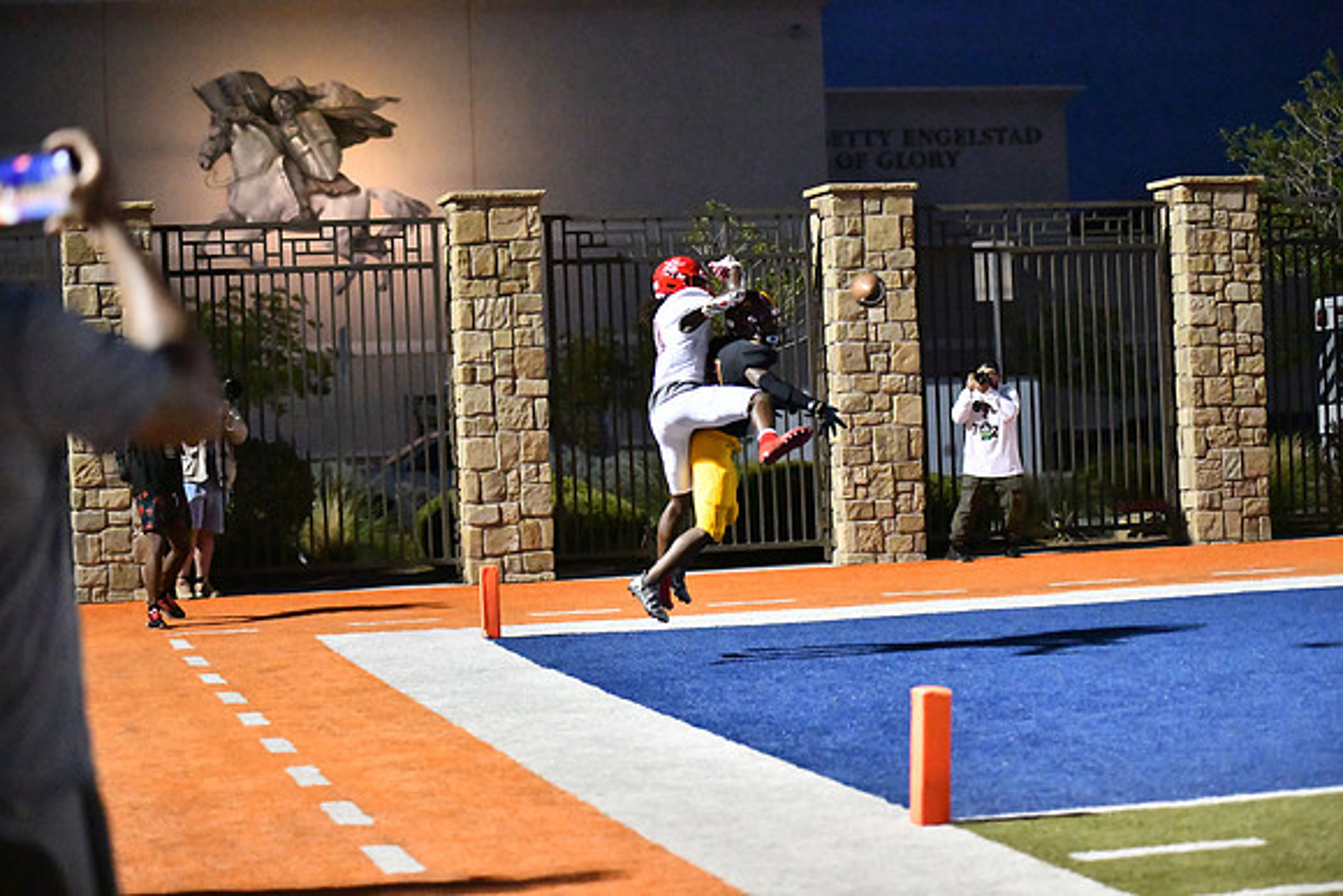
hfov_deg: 25.4
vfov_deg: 17.1
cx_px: 672
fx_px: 2985
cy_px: 448
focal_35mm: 80
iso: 25600
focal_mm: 80
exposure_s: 1/3200
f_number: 2.8
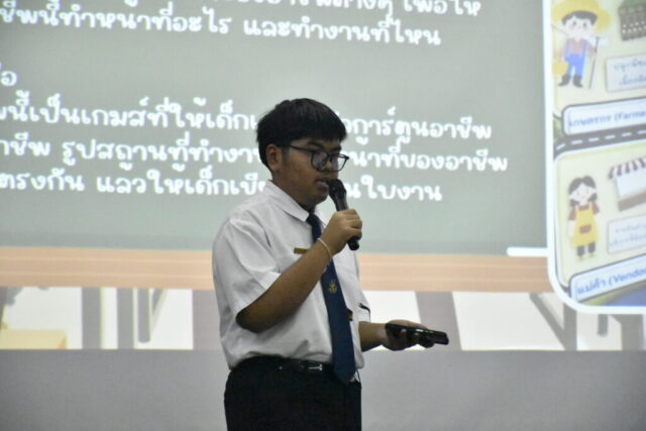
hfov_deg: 13.7
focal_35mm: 150
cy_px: 216
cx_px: 323
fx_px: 2692
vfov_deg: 9.2
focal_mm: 100
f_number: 5.6
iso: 20000
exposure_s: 1/640
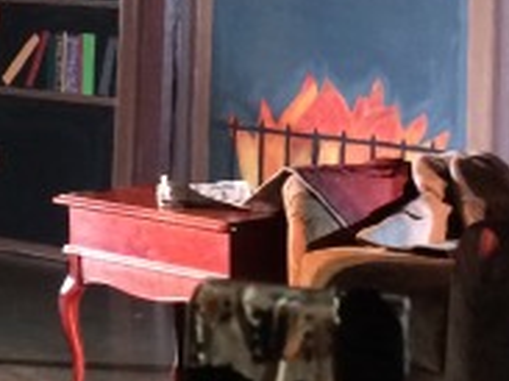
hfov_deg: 15.0
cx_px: -95
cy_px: -95
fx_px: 1866
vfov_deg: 11.4
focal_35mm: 127
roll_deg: +0.3
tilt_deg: -0.8
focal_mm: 4.15
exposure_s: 1/17
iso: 320
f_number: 2.2
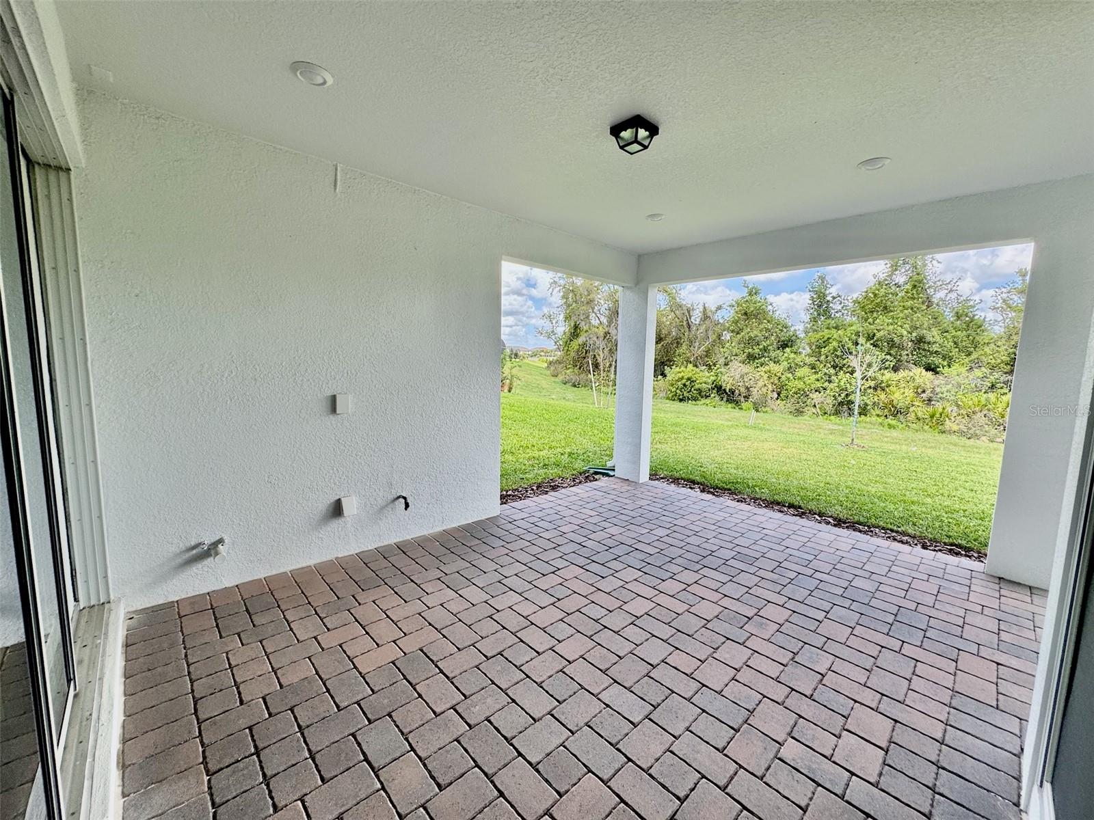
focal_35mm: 14
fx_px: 442
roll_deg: -1.3
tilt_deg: -5.9
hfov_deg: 102.1
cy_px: 410
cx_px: 547
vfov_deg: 85.7
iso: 40
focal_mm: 2.22
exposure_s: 1/284
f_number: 2.2
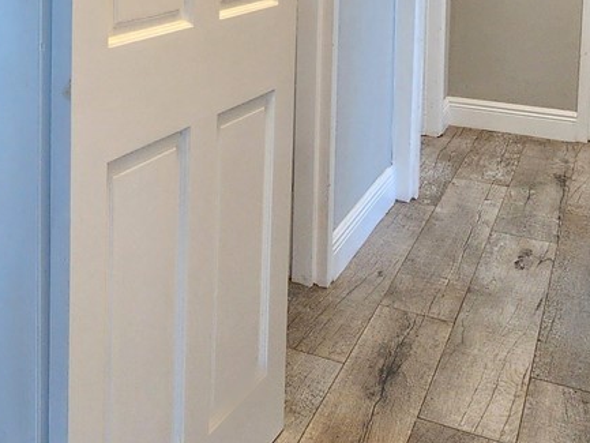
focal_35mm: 48
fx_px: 818
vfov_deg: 27.6
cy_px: -46
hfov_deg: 37.7
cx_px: 91
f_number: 2.2
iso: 160
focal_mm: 2.2
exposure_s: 1/60.2
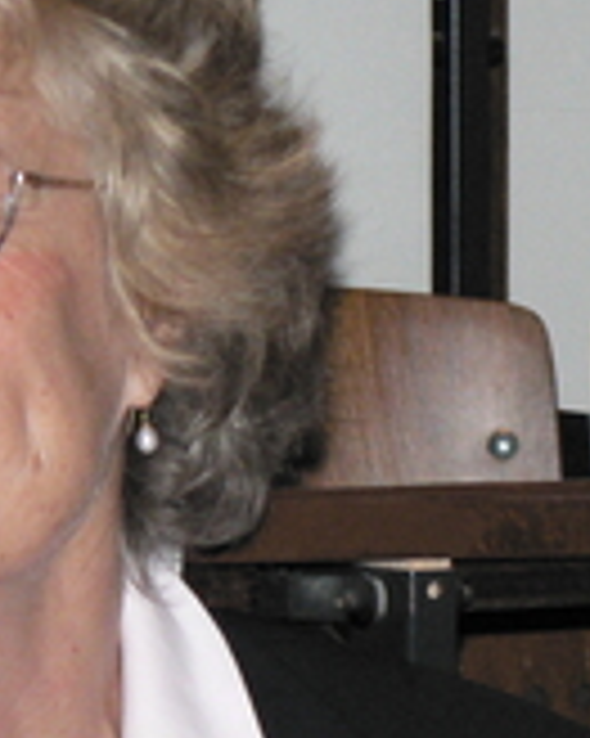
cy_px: 533
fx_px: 10203
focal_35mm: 467
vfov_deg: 4.1
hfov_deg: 3.3
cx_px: -95
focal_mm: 26.2
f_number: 3.3
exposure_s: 1/60
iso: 400
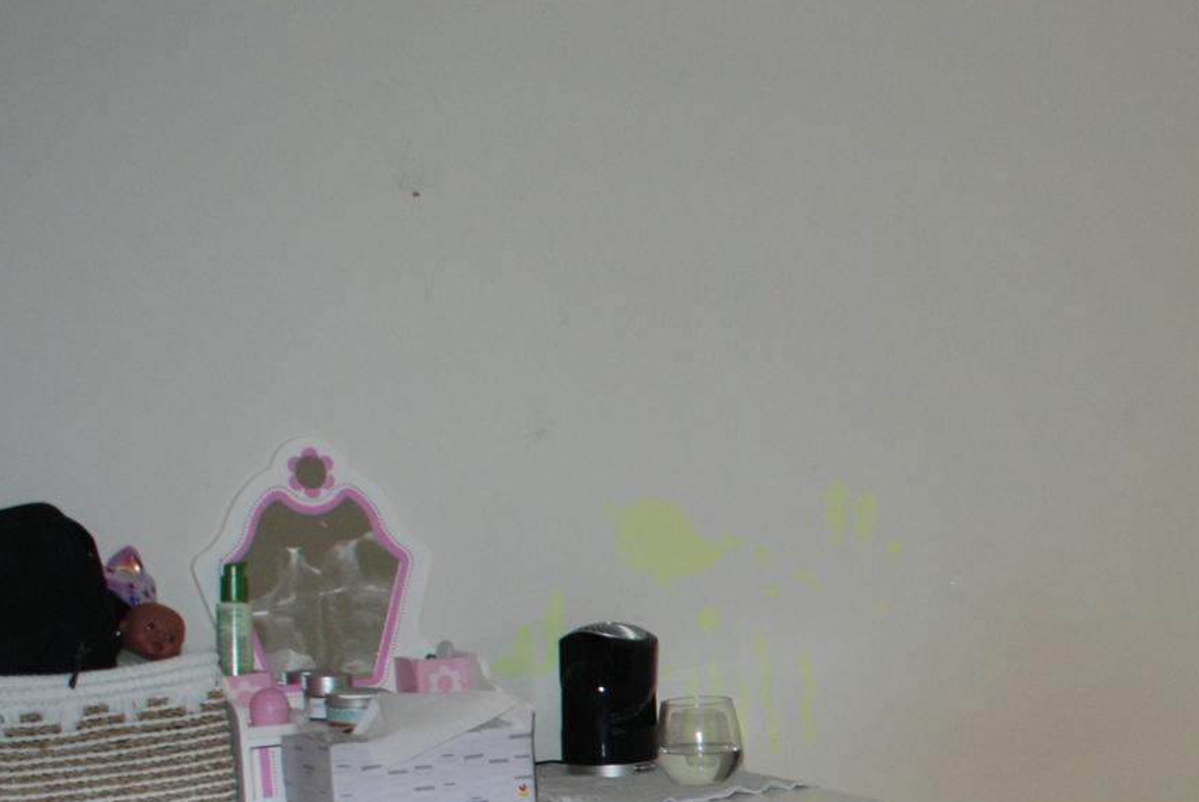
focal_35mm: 79
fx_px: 2634
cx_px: 1343
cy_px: 862
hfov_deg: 23.9
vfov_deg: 16.8
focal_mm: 22
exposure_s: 1/60
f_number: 4
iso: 400
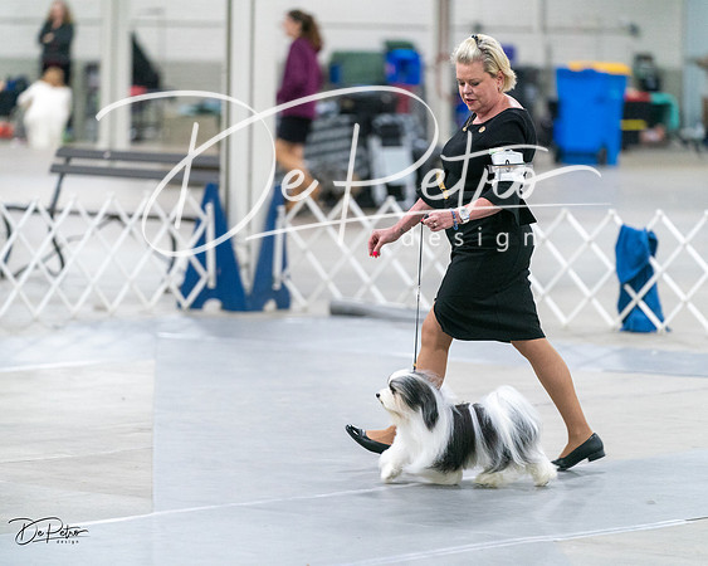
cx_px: 354
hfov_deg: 9.6
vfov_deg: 7.7
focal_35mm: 200
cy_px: 283
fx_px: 4199
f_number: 2.8
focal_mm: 178
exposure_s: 1/200
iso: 4000
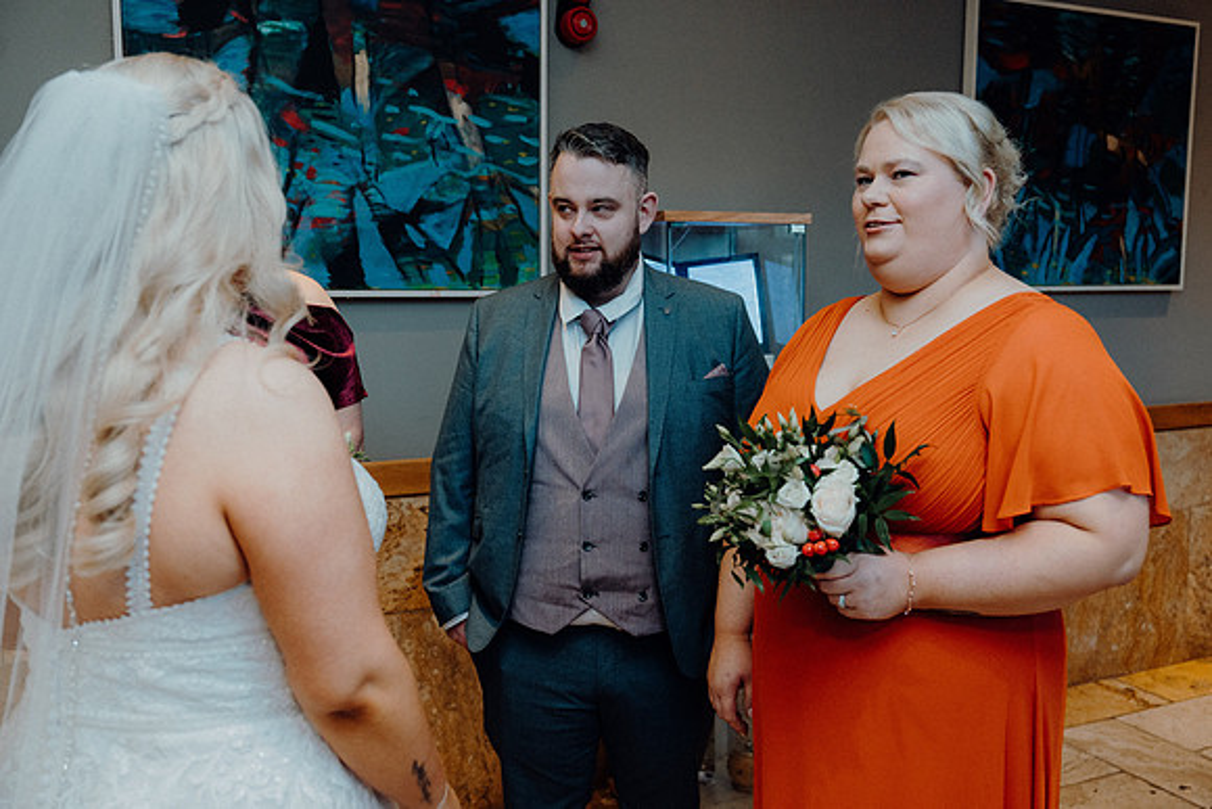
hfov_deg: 57.2
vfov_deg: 40.0
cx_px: 606
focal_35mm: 33
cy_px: 404
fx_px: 1111
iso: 2500
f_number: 3.5
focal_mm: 33
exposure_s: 1/160
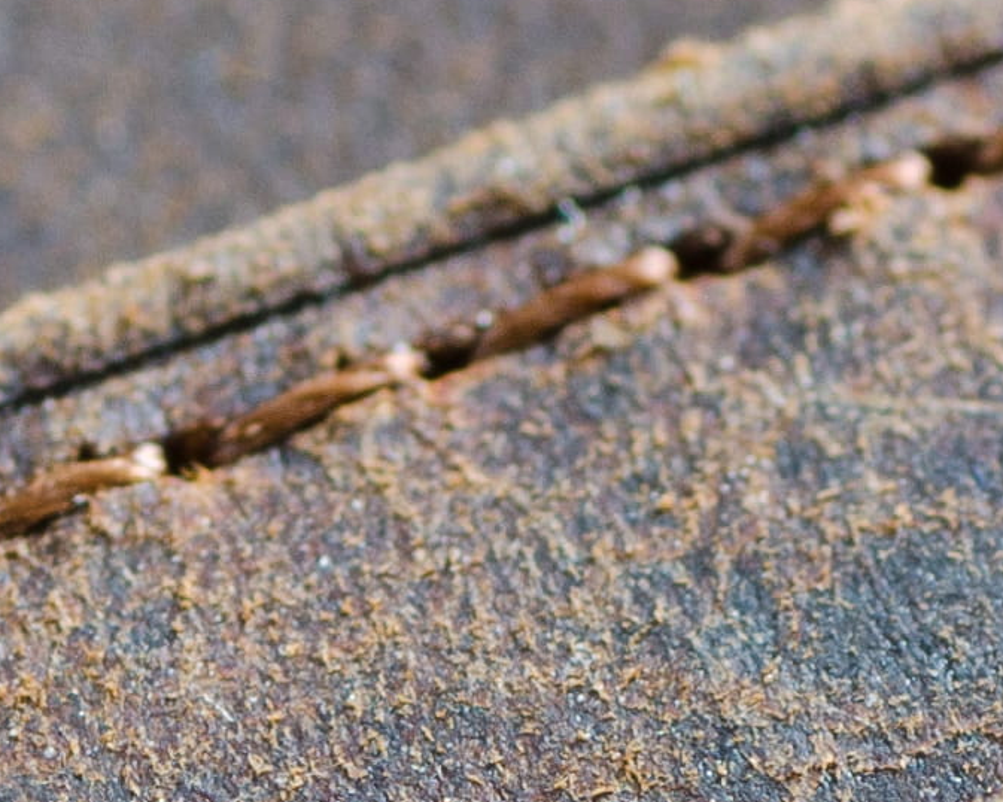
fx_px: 27480
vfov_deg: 1.7
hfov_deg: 2.1
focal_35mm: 926
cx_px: -256
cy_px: 1182
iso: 100
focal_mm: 90
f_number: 10
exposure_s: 1.6
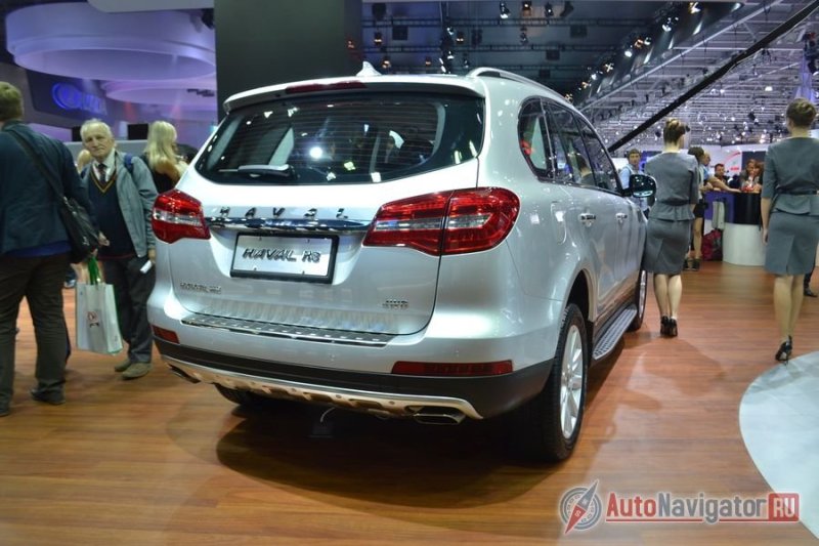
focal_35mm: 27
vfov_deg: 47.9
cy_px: 273
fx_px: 614
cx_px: 410
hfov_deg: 67.4
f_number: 4.5
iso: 400
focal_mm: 18
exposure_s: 1/80
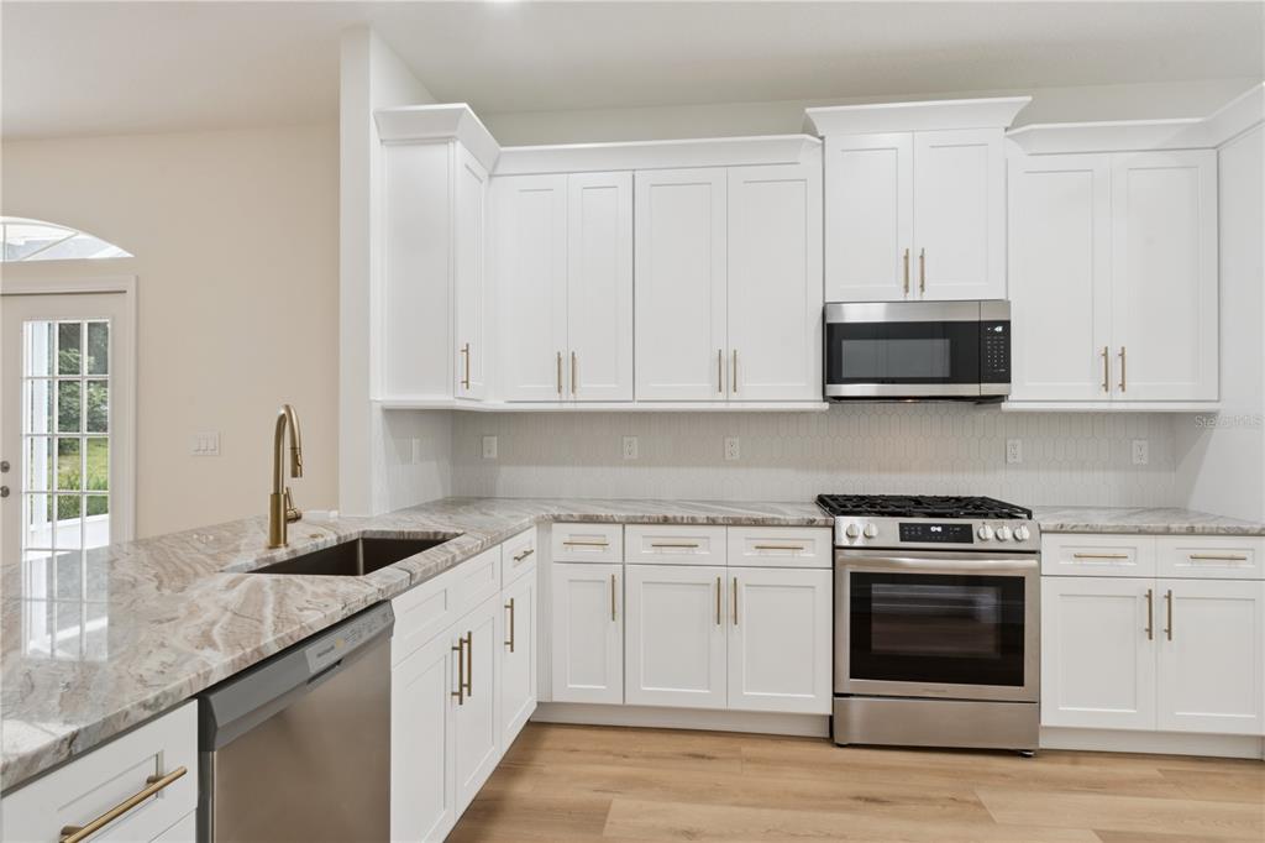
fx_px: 738
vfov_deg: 59.5
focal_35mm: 21
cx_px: 632
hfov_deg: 81.2
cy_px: 422
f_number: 18
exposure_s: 1/4
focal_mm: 13.7
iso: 320
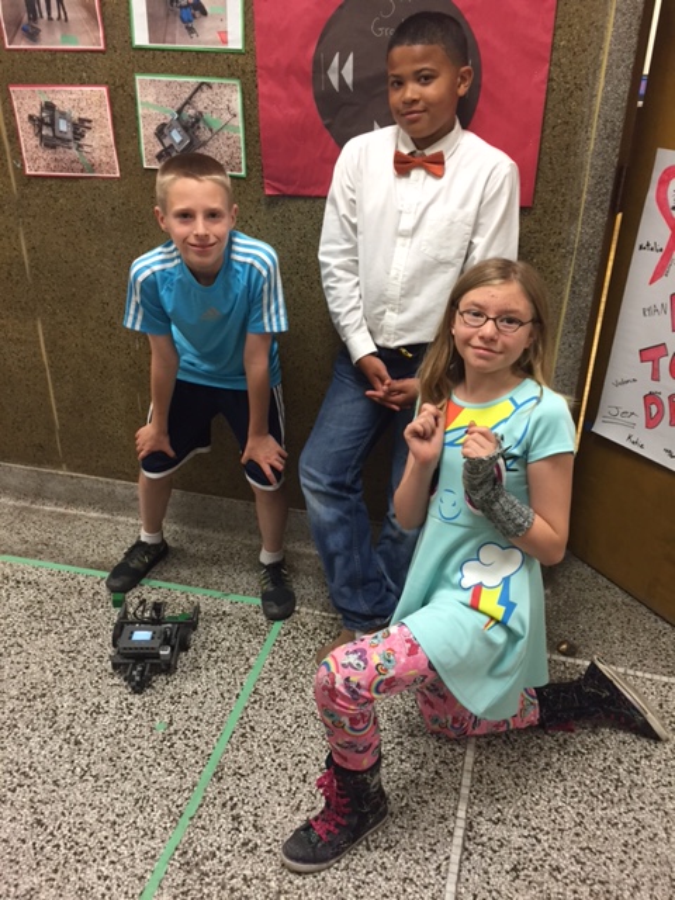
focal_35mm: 29
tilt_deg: -27.5
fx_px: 754
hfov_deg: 48.2
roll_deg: -1.2
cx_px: 338
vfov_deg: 61.7
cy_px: 450
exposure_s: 1/30
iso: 125
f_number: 2.2
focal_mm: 4.15
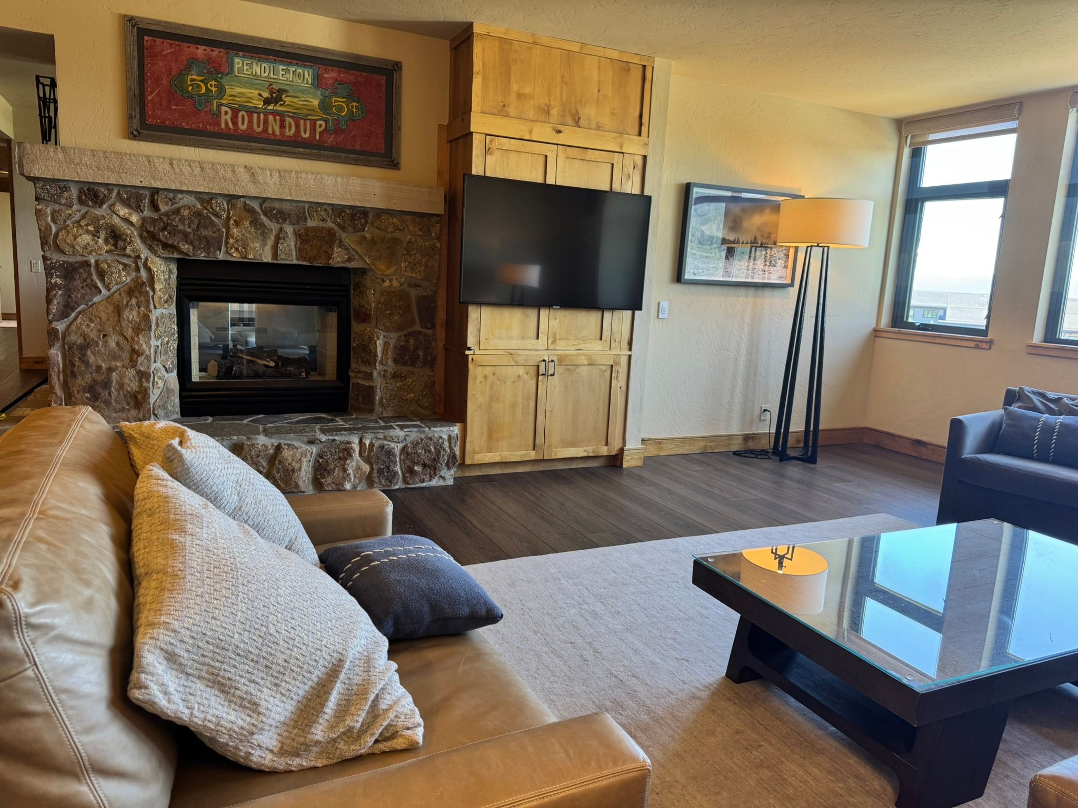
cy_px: 404
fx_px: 747
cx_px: 539
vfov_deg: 56.8
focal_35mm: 24
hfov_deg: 71.6
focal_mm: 6.76
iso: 125
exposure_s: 1/60
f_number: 1.78
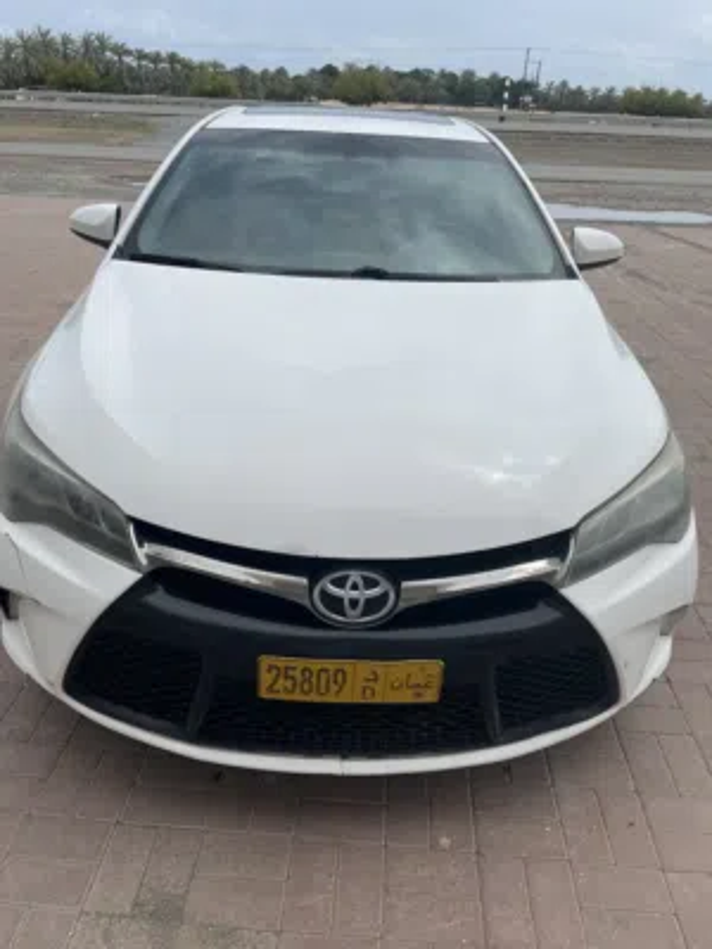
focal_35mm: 26
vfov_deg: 67.3
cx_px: 356
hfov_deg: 53.1
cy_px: 474
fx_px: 713
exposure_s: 1/5556
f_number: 1.6
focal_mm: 4.2
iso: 32
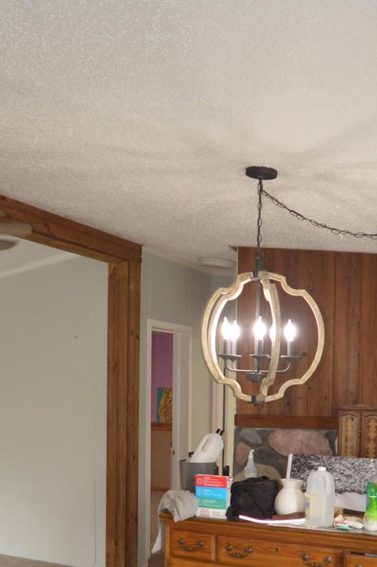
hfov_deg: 31.6
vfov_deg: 44.6
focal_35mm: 42
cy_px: 439
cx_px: 130
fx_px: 661
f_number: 4
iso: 400
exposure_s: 1/60
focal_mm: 10
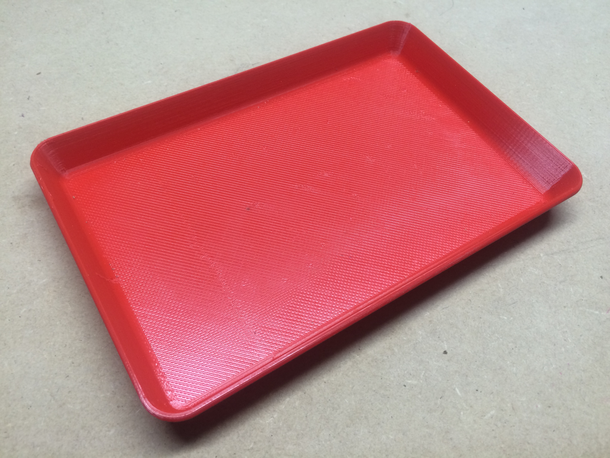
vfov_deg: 48.2
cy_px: 229
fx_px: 511
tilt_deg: -57.6
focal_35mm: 29
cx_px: 305
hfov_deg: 61.7
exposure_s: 1/30
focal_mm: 4.15
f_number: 2.2
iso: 40
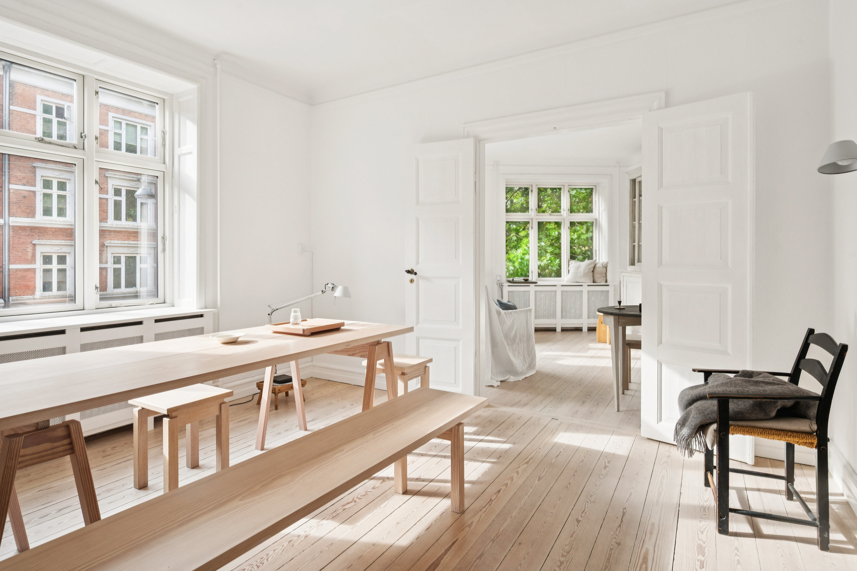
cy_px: 286
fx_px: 452
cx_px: 428
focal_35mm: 19
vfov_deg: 64.6
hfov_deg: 86.9
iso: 640
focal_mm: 19
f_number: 9
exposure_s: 1/100
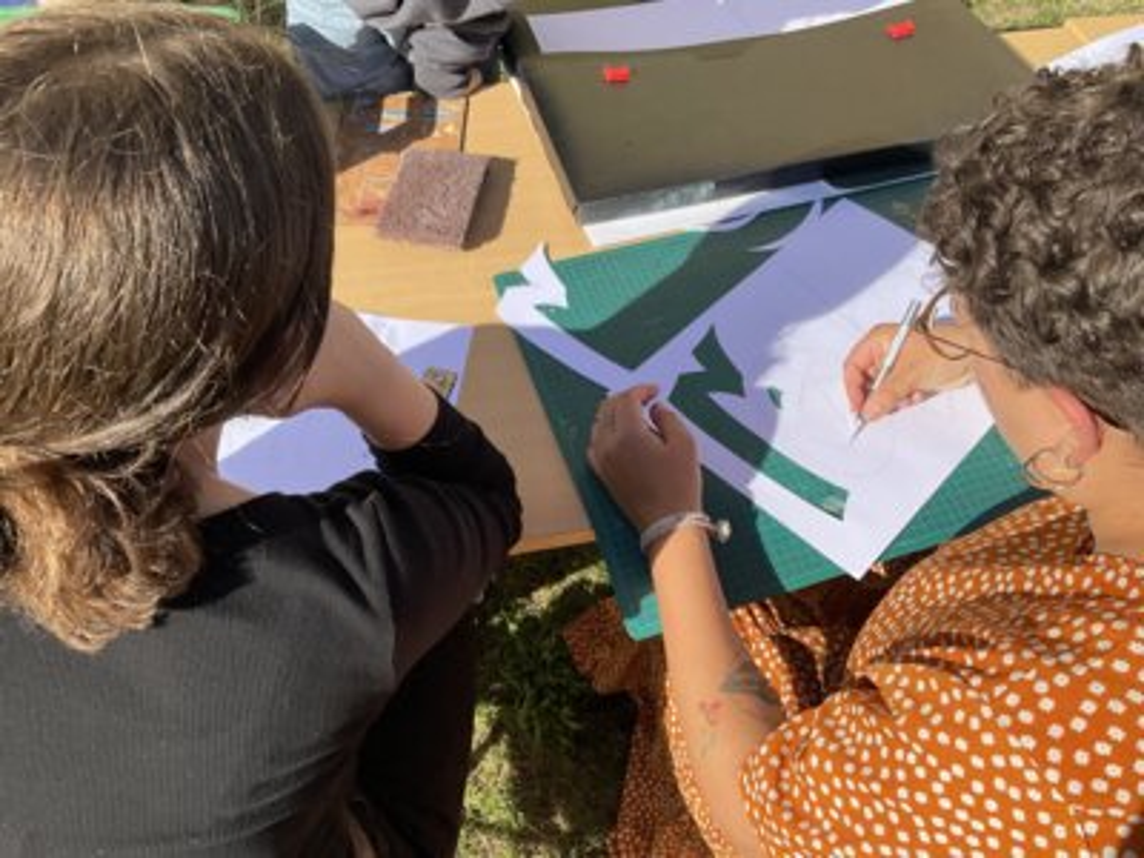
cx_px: 572
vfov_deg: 48.2
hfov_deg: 61.7
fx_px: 958
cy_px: 429
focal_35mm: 29
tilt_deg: -53.2
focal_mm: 3
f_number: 1.8
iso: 16
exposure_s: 1/1311
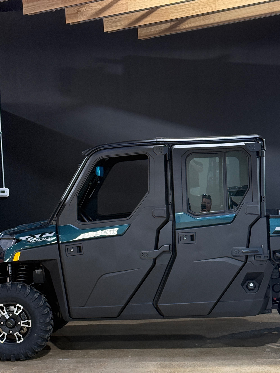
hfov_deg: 20.1
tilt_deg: -4.9
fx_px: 787
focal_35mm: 73
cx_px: 177
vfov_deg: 26.5
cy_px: 263
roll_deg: +0.8
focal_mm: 6.76
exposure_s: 1/66
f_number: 1.78
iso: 160
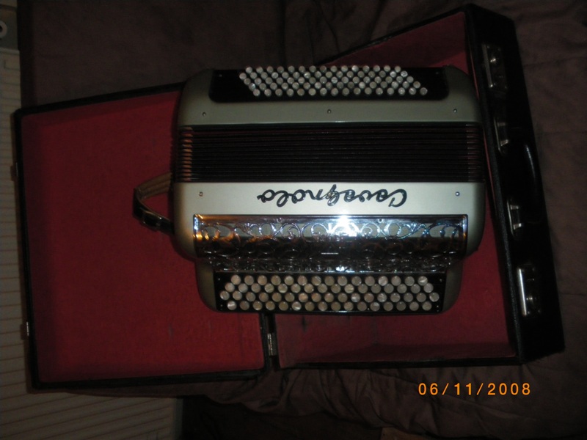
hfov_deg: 51.4
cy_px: 220
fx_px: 610
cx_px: 294
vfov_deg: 39.7
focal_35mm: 36
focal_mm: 6.3
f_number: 3.5
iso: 400
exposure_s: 1/50
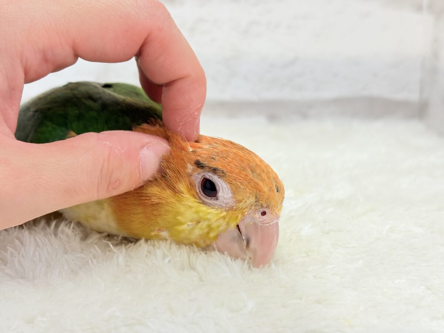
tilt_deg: -12.6
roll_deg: +0.9
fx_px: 667
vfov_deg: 28.0
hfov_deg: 36.8
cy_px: 166
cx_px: 222
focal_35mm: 52
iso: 40
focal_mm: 5.96
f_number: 1.6
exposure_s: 1/50
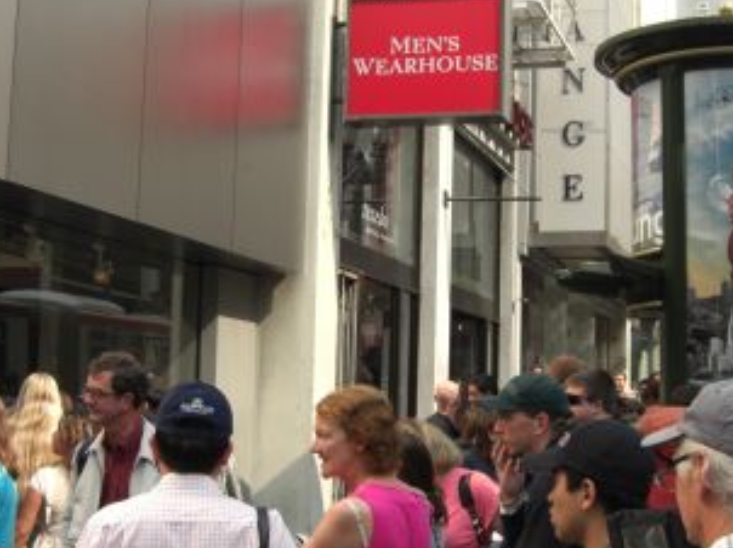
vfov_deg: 23.3
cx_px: 379
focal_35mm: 63
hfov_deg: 30.7
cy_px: 287
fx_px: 1333
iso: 80
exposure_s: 1/400
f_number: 4
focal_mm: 7.9
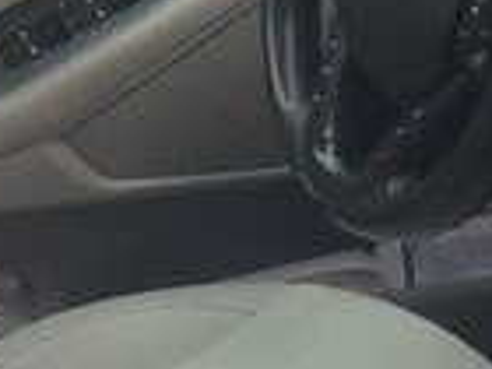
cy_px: 343
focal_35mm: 137
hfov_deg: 12.3
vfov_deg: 10.8
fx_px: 1947
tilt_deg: -27.0
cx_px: 1051
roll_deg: -5.7
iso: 40
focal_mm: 4.15
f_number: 2.2
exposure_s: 1/33
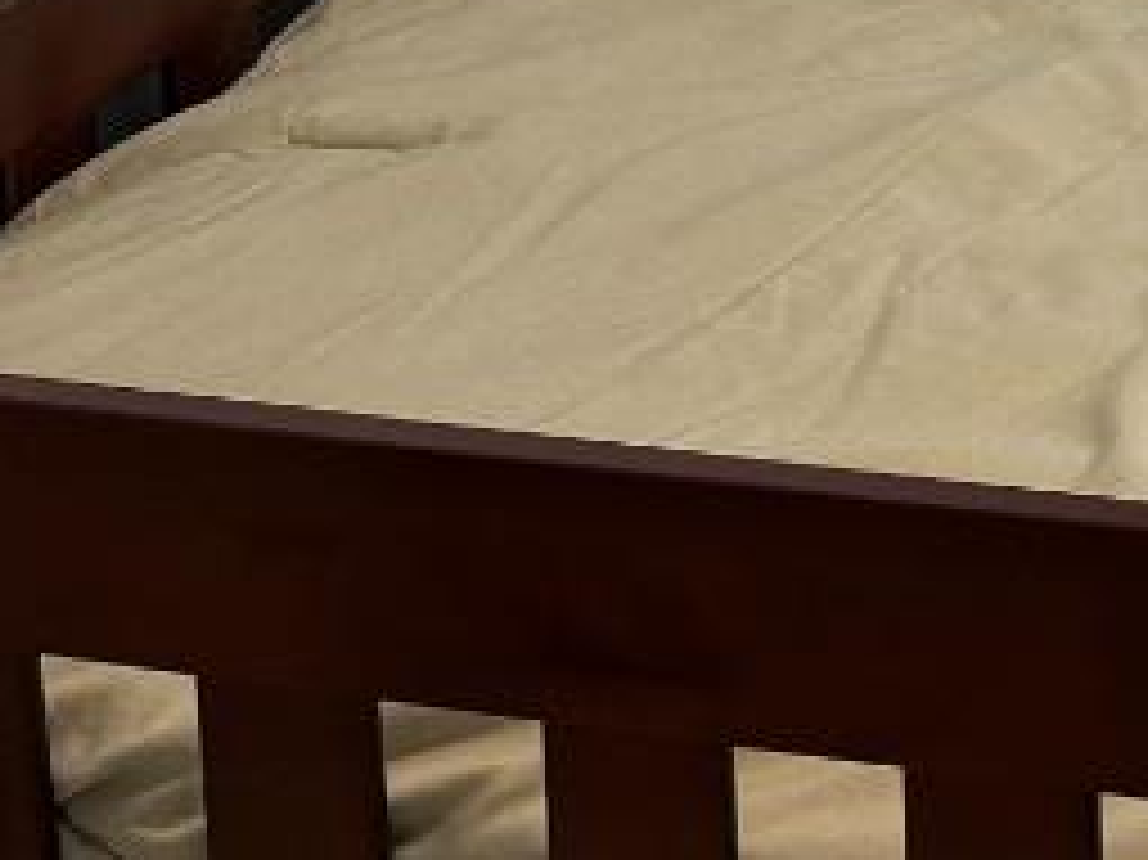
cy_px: -705
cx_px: 1900
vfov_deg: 9.9
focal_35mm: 141
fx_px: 4674
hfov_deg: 13.0
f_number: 1.78
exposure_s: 1/120
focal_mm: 6.76
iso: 125
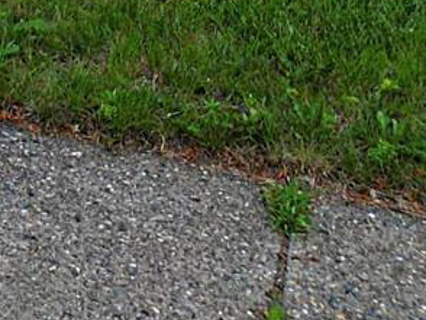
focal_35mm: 167
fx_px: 2057
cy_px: -623
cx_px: -745
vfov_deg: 7.8
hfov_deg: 9.7
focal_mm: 6.7
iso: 140
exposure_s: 1/1250
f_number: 1.7
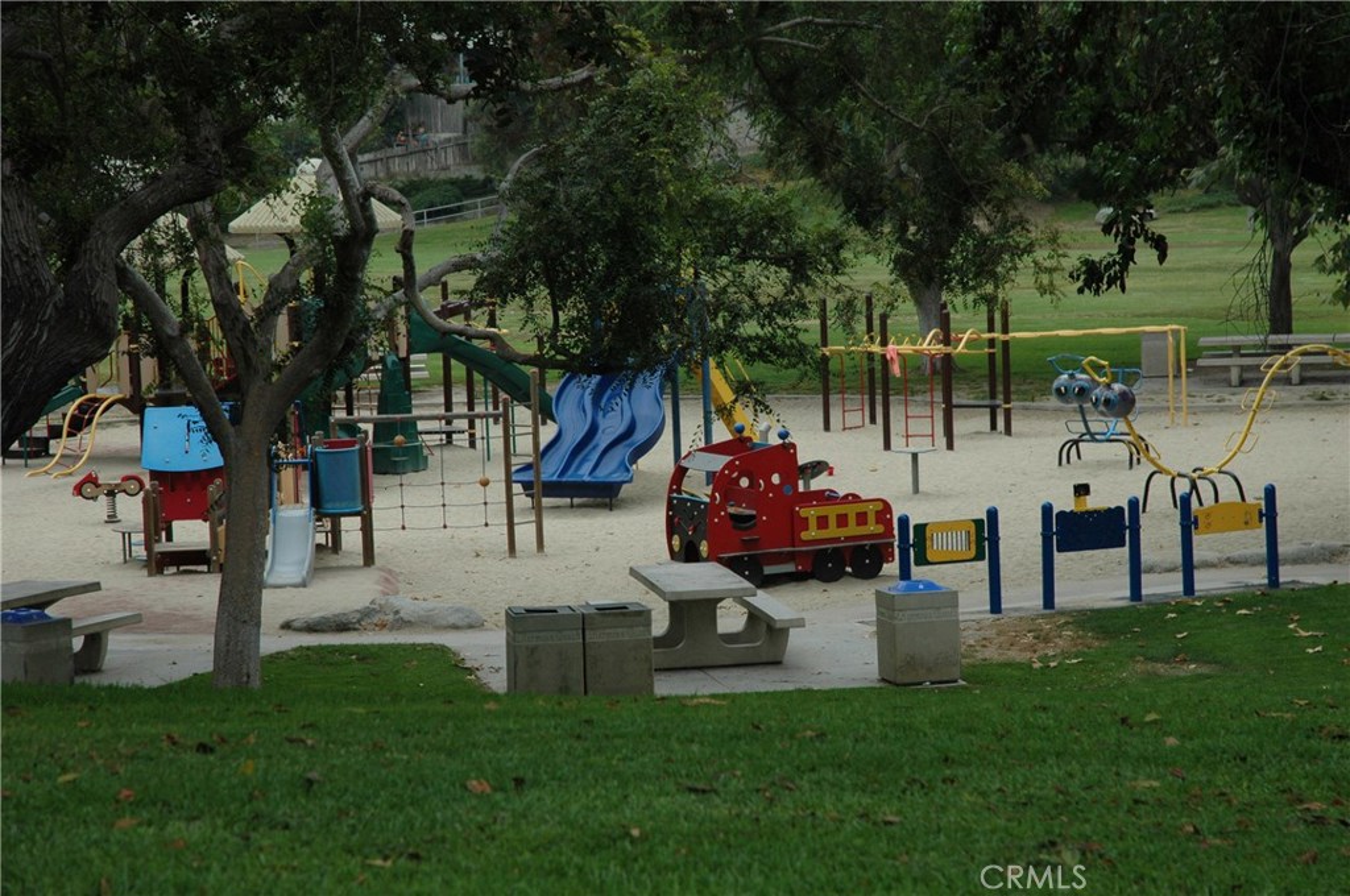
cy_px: 448
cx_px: 675
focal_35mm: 105
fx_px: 3932
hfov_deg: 19.5
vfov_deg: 13.0
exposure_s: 1/160
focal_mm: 70
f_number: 6.3
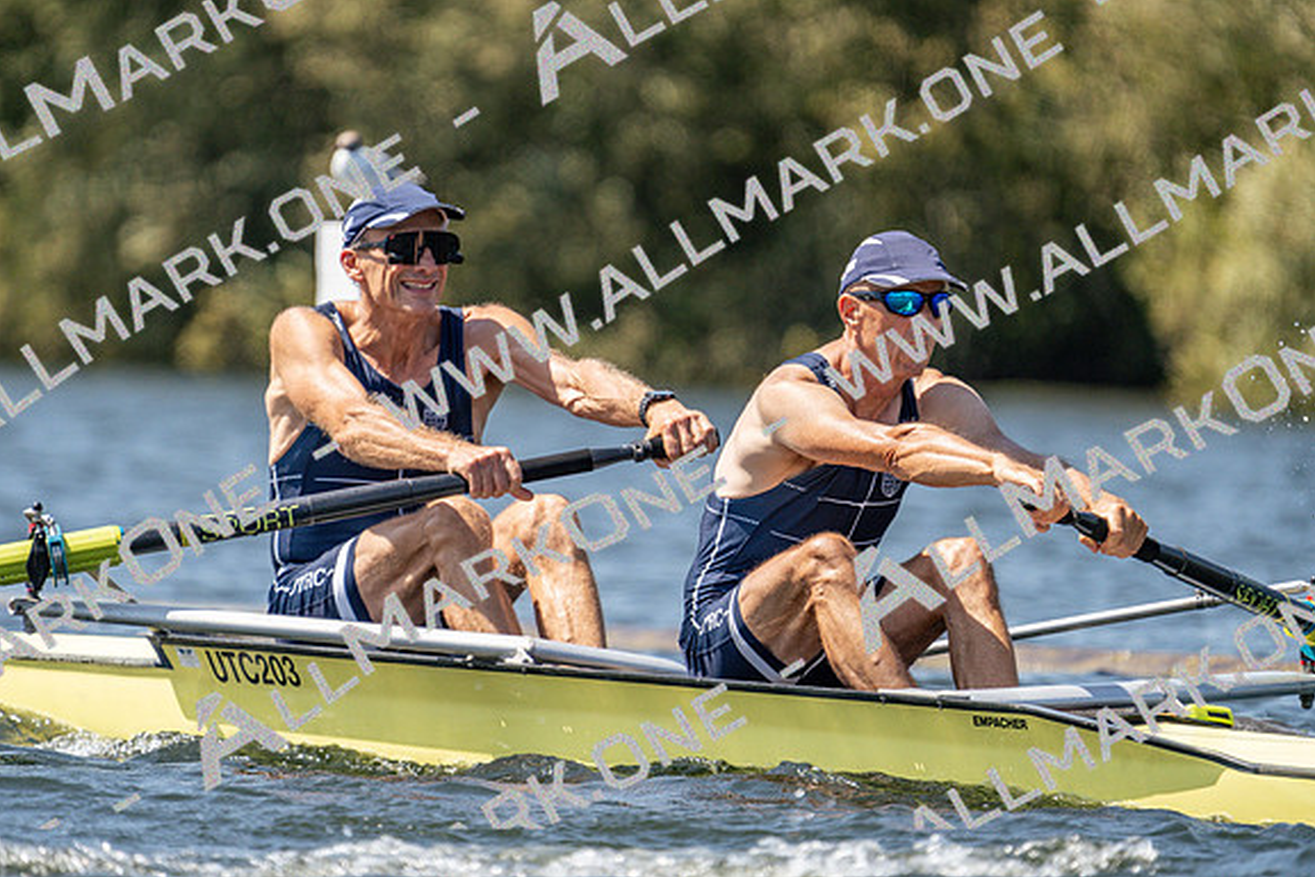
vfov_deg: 2.3
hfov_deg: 3.4
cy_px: 438
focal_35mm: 603
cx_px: 659
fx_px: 22030
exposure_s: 1/2000
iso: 500
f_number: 6.3
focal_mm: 600
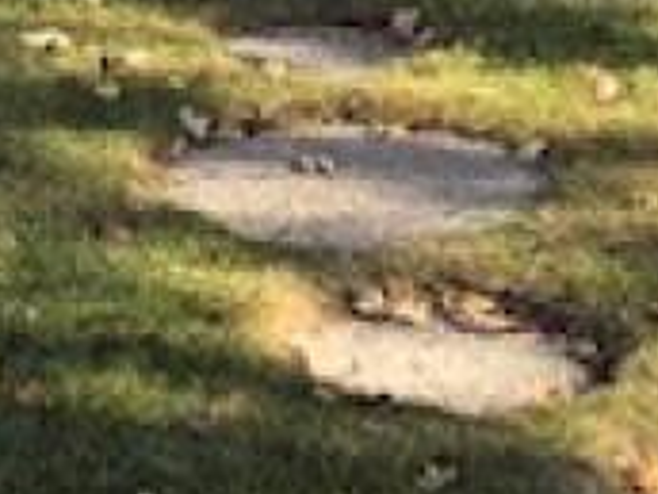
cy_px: -892
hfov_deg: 11.6
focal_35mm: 167
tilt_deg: +2.5
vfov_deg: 7.9
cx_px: -77
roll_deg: +0.1
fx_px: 3174
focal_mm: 3.99
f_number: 1.8
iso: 20
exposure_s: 1/350
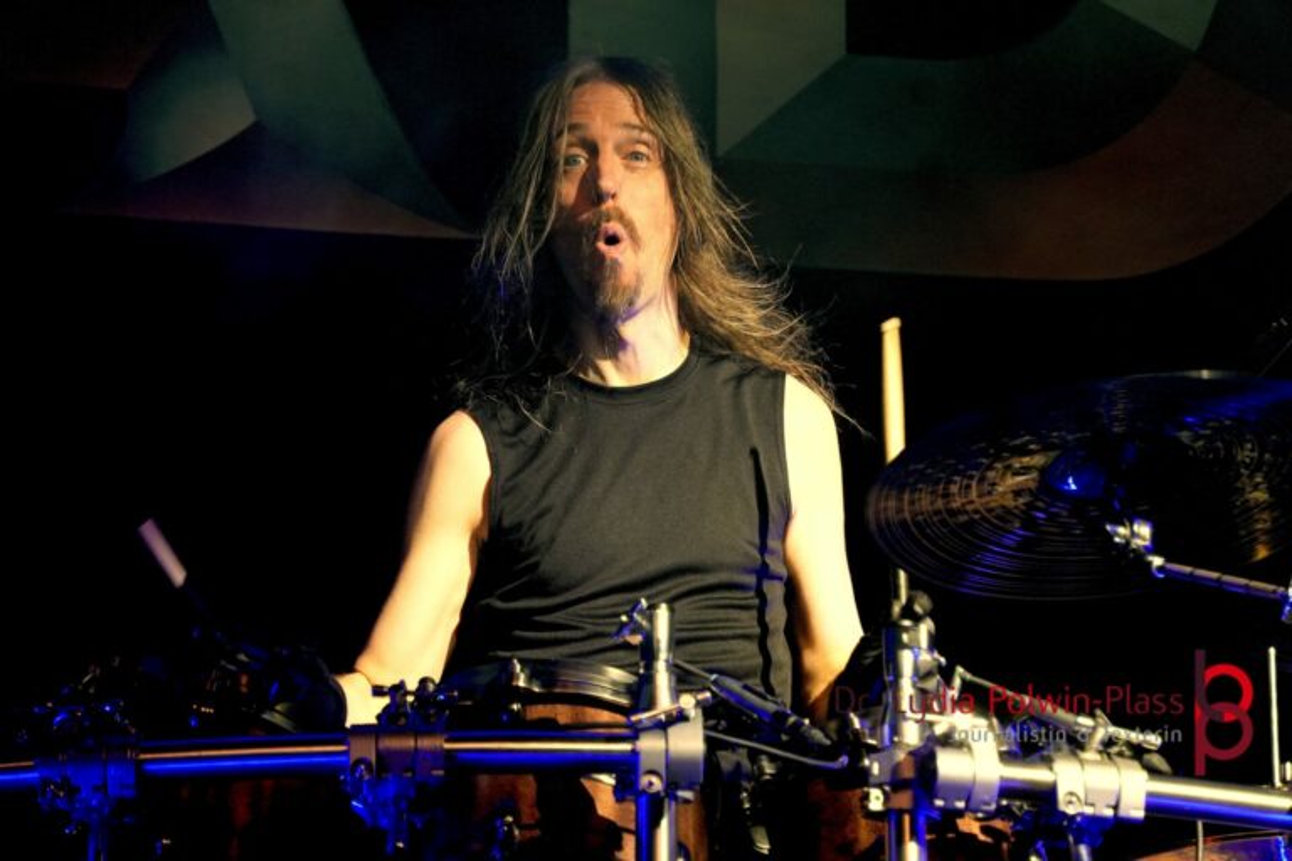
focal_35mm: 212
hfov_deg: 9.7
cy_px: 430
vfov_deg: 6.5
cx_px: 646
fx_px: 7590
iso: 1600
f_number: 5.6
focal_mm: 141
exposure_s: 1/250
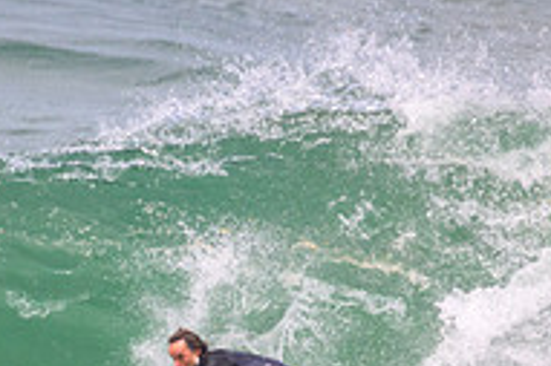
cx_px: 81
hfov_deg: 0.8
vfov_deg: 0.6
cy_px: 434
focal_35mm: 2430
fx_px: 37160
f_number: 11
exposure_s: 1/2000
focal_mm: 800
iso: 1100
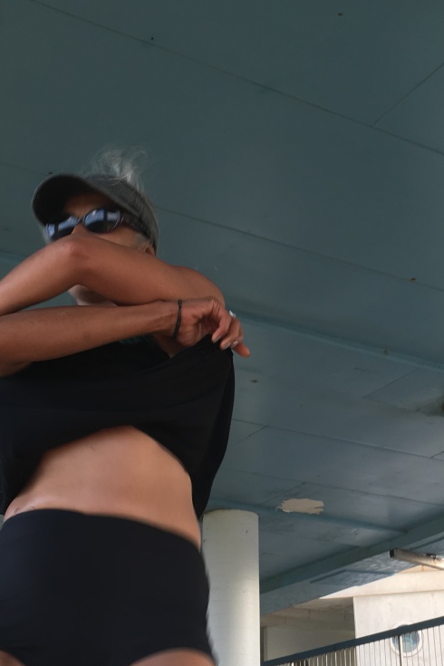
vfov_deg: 35.6
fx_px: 1036
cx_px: 285
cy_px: 319
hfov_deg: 24.1
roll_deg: +2.1
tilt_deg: +23.0
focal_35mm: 56
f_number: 2.2
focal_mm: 4.15
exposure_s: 1/60
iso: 25
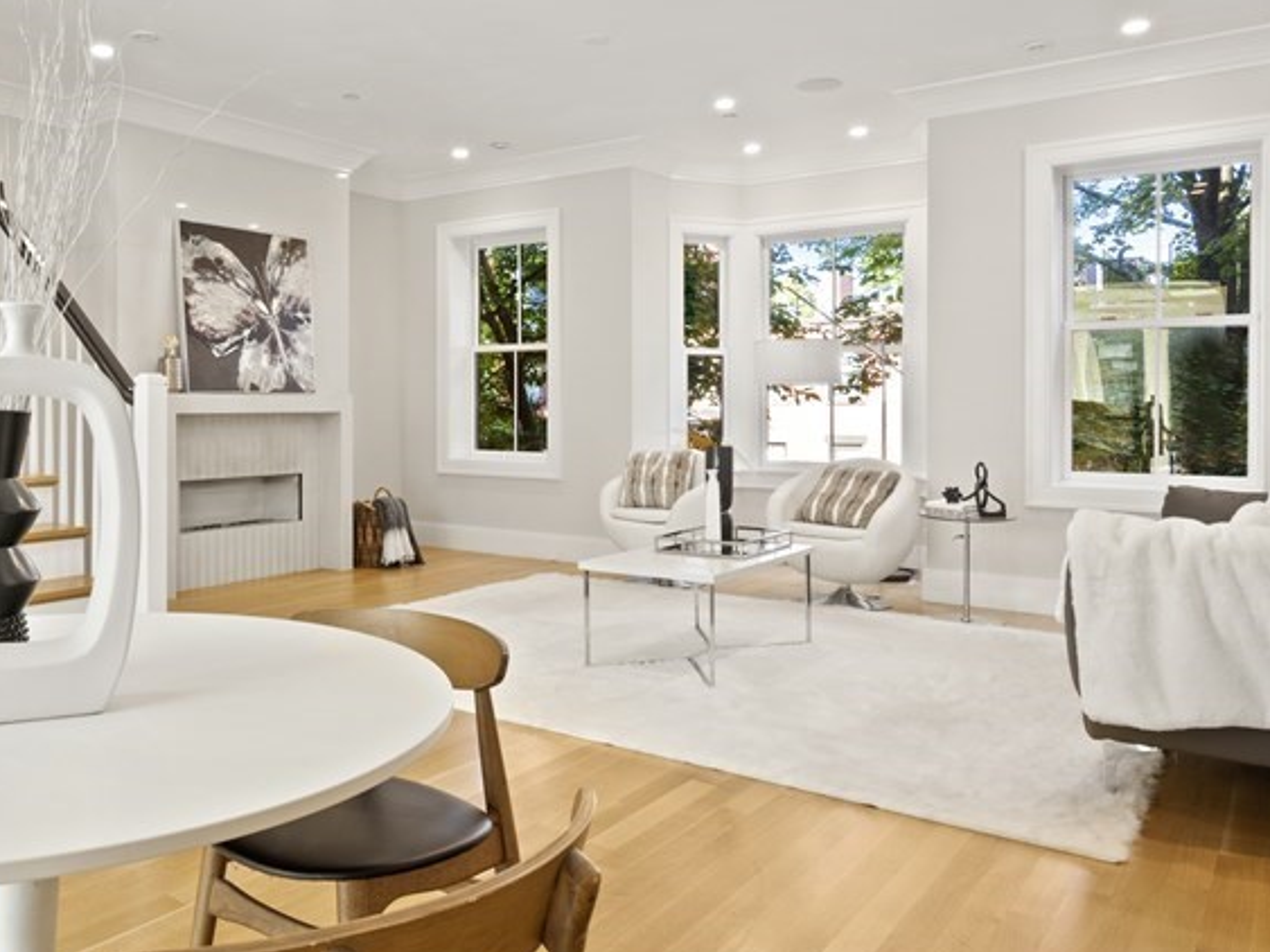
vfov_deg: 49.7
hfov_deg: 62.2
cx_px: 447
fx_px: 1027
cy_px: 455
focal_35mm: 28
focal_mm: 16
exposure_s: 1.6
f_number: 11
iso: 320
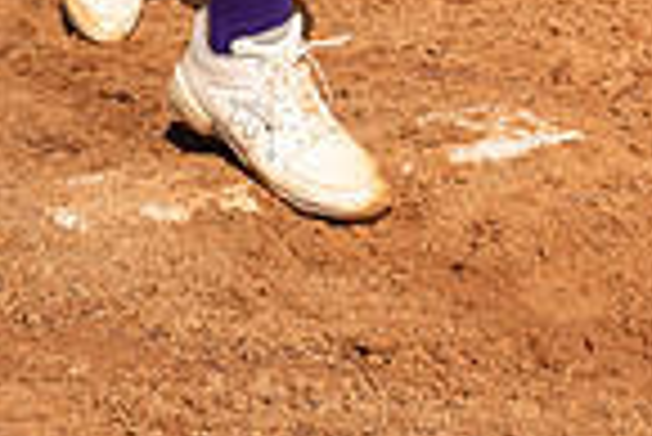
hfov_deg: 13.2
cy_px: -566
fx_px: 2810
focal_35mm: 155
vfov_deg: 8.2
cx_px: 310
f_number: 8
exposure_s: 1/250
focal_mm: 50
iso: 100
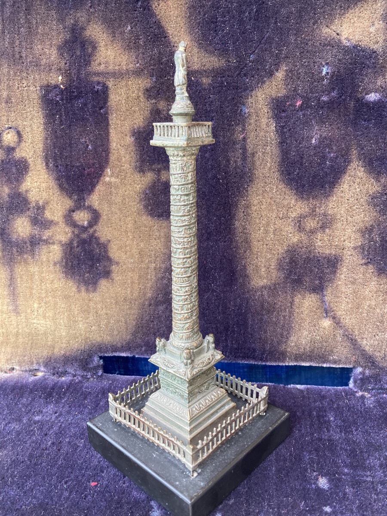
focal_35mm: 28
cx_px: 194
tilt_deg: -17.4
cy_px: 258
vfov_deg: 63.4
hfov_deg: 49.7
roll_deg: +1.2
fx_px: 417
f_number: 1.8
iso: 80
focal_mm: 3.99
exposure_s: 1/89
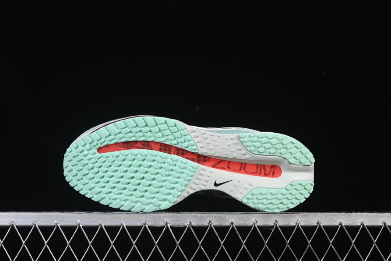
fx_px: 815
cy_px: 130
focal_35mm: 75
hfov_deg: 27.0
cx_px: 196
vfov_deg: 18.2
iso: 160
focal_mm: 50
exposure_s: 1/80
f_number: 8
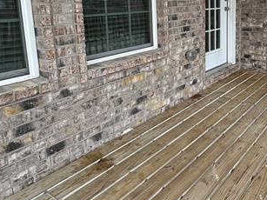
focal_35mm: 35
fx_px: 270
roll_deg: -0.5
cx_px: 212
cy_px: 41
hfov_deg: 49.7
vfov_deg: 39.1
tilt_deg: -10.0
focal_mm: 2.22
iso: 40
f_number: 2.2
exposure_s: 1/112
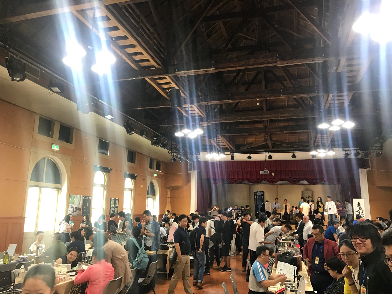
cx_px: 196
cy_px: 147
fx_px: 317
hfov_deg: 63.4
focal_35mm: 28
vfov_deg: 49.7
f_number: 1.8
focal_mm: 3.99
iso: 40
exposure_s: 1/20
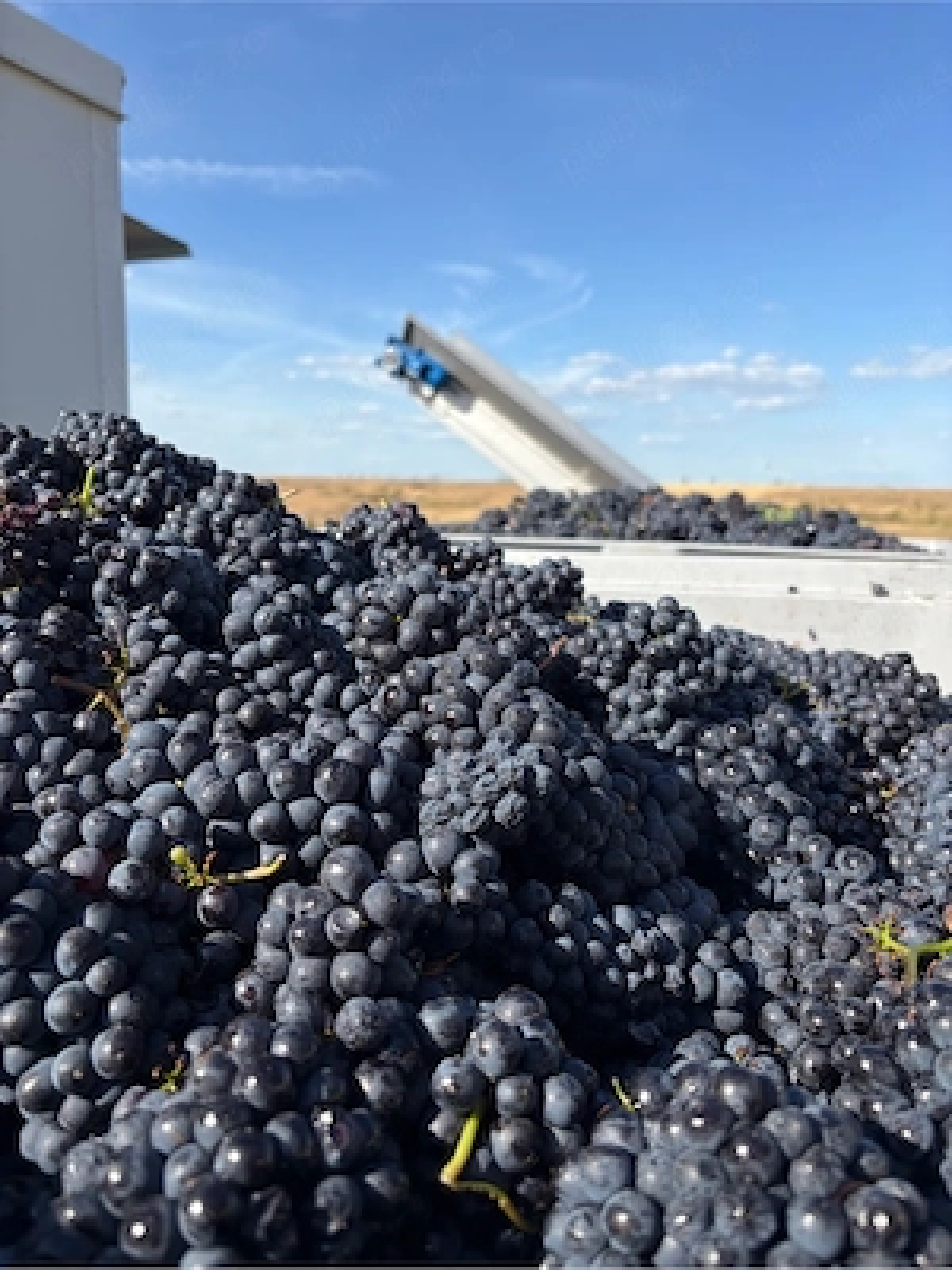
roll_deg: -0.6
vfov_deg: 67.3
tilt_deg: -8.5
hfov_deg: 53.1
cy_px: 635
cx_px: 476
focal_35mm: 26
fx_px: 953
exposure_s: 1/2538
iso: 50
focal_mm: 5.96
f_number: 1.6
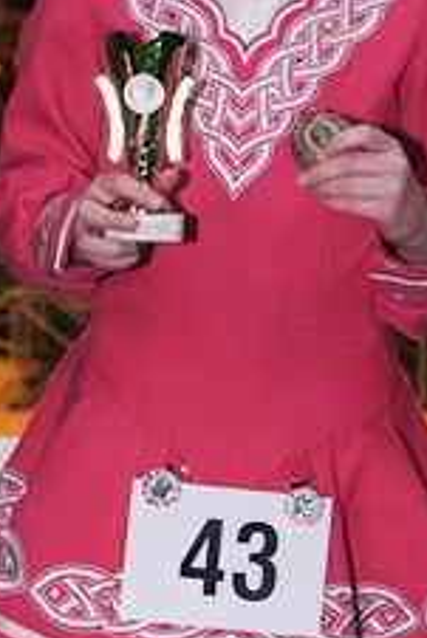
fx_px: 3357
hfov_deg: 7.2
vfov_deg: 10.9
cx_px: 479
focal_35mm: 189
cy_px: 443
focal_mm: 40.7
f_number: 4.5
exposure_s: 1/60
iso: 400
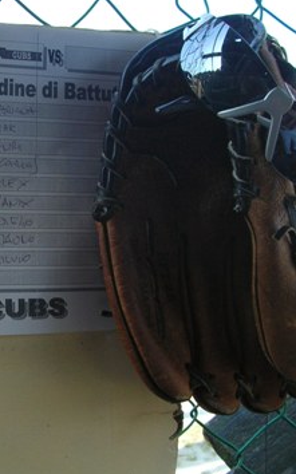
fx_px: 865
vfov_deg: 30.6
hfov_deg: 19.2
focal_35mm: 67
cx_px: 62
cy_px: 222
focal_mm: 5.8
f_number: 2.8
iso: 50
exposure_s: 1/171
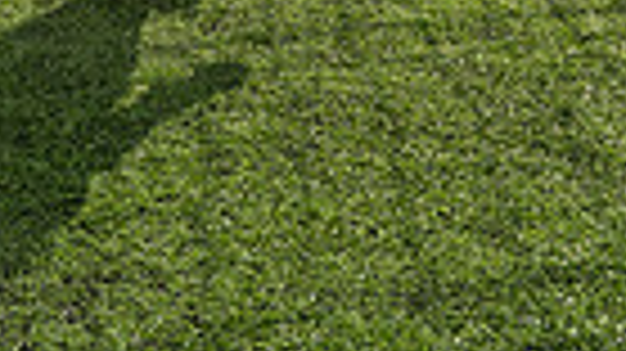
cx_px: 221
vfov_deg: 9.1
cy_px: -626
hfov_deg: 19.1
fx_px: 1858
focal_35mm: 112
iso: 100
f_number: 8
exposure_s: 1/250
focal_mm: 33
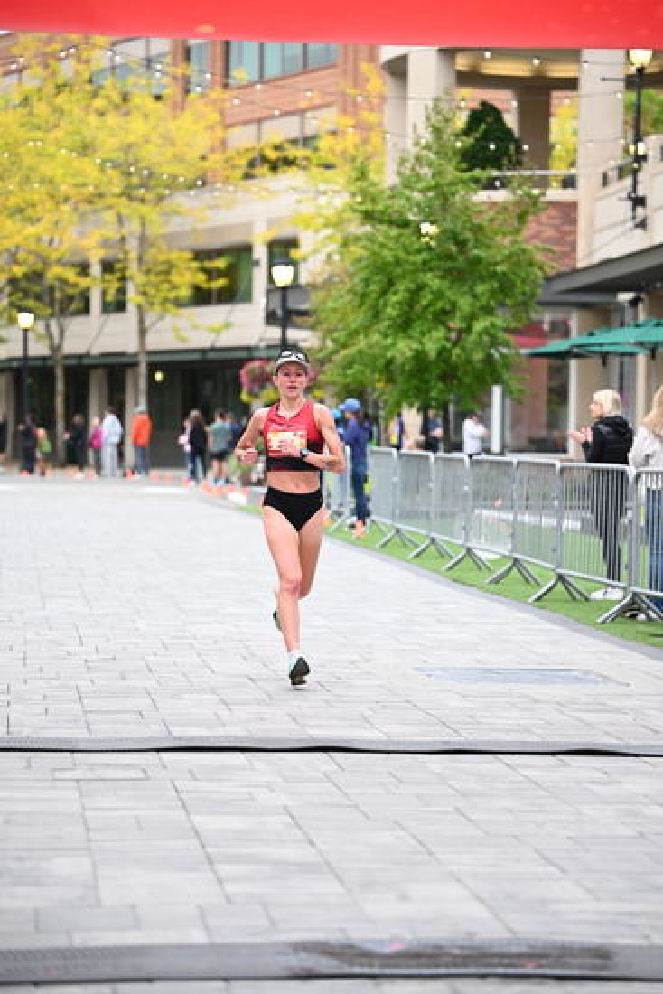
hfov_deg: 14.3
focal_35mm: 96
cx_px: 332
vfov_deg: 21.2
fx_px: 2650
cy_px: 497
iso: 1600
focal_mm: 96
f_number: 2.8
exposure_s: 1/1250
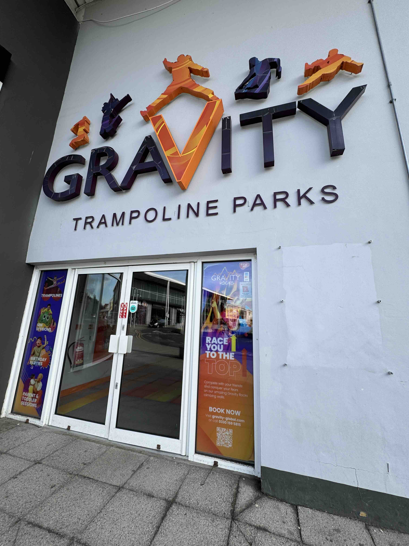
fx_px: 221
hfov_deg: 85.7
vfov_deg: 102.1
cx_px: 204
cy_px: 273
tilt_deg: +12.8
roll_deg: -2.0
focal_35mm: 14
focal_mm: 2.22
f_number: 2.2
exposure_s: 1/428
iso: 40
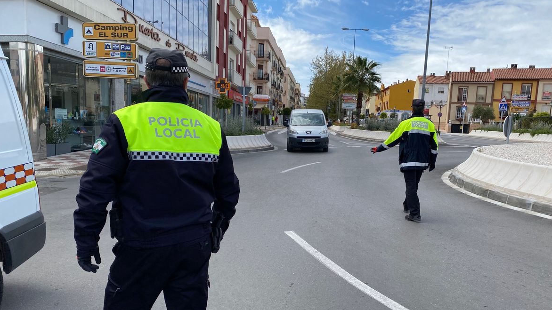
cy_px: 188
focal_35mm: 29
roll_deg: +0.8
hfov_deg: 66.1
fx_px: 424
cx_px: 281
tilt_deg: -9.3
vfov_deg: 40.0
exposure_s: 1/2273
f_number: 1.8
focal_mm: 4.25
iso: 32
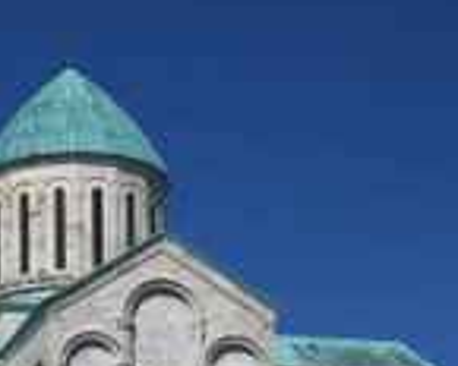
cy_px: 352
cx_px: 16
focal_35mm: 132
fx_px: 1789
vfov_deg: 11.6
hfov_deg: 14.4
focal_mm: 34
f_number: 8
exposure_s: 1/320
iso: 100
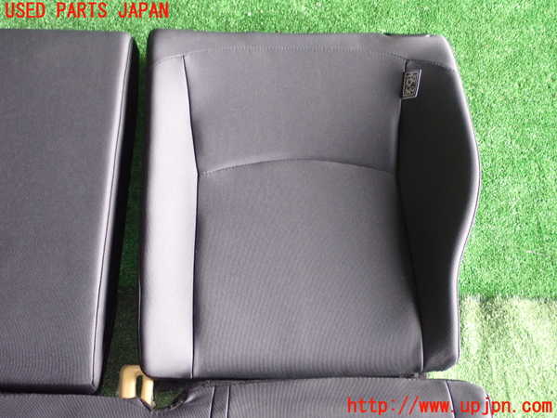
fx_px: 805
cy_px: 209
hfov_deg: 38.2
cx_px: 278
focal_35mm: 50
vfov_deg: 29.1
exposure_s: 1/50
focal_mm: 9.01
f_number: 3.2
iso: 400
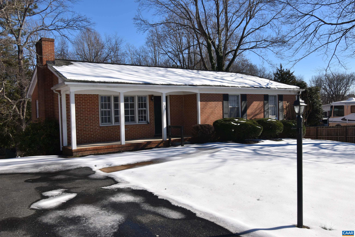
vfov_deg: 43.6
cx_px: 178
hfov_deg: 61.9
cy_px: 118
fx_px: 296
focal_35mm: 30
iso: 100
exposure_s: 1/320
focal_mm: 20
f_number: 9
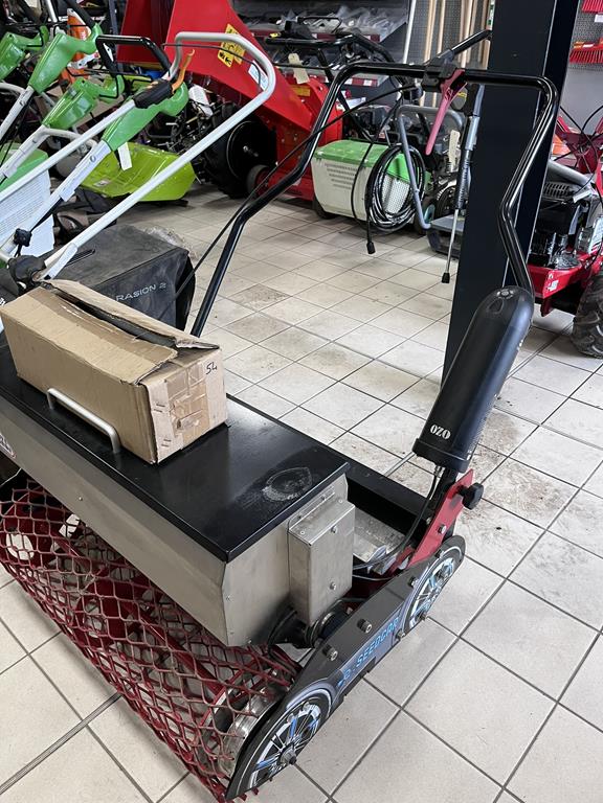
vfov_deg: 67.3
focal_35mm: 26
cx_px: 302
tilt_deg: -33.9
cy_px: 402
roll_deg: +3.1
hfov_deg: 53.1
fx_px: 604
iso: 125
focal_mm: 5.1
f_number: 1.6
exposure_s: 1/73
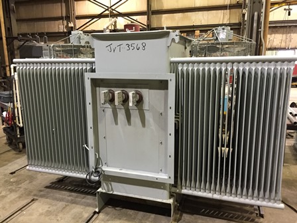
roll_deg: +0.8
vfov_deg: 48.2
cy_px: 112
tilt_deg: -11.5
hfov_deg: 61.7
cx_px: 148
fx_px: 249
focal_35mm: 29
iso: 250
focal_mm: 4.15
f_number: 2.2
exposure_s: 1/20
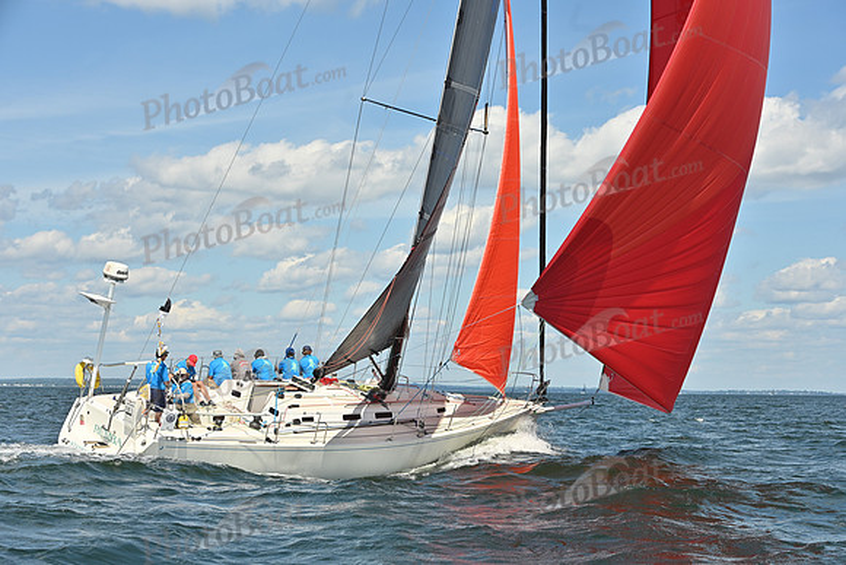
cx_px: 423
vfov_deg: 19.5
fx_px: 1645
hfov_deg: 28.8
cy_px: 282
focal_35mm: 70
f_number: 8
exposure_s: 1/1250
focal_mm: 70
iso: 250
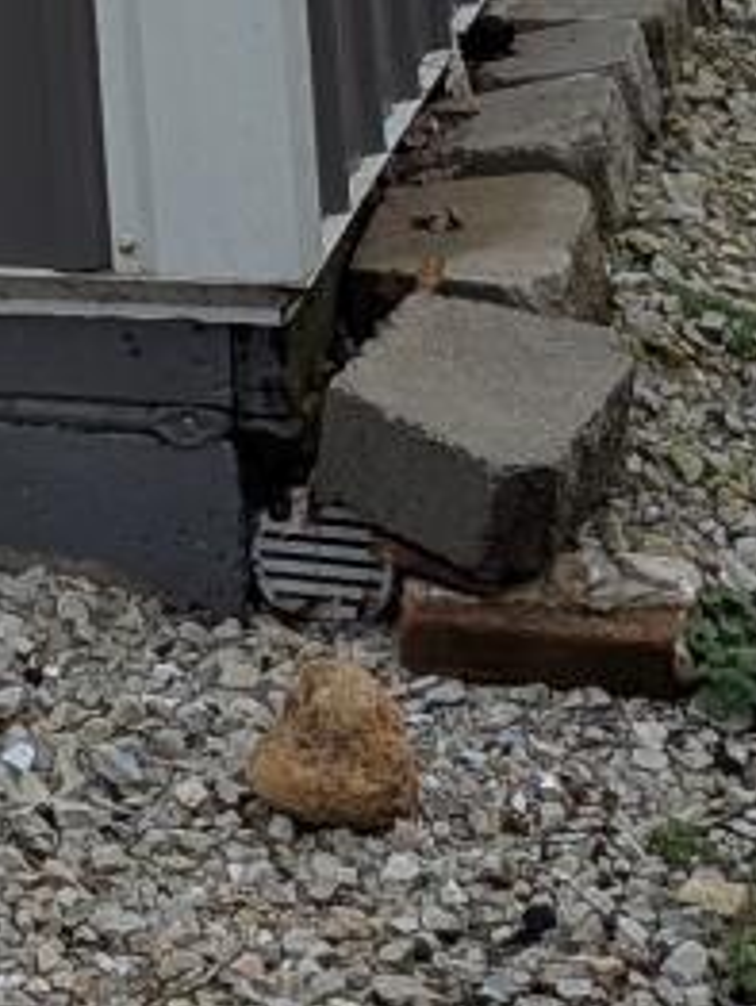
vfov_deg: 9.4
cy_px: -1574
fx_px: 5320
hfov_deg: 7.7
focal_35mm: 183
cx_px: -865
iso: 19
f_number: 1.68
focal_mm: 6.9
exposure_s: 1/270
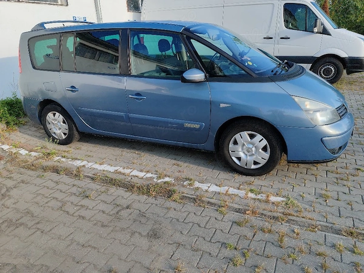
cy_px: 136
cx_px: 182
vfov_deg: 51.4
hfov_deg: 65.3
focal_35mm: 27
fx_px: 284
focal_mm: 6.12
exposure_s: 1/476
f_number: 1.9
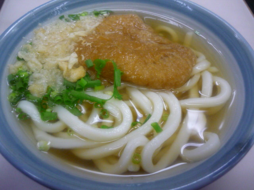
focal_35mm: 33
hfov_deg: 55.4
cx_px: 127
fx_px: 242
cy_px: 95
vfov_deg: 42.9
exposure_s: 1/30
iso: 400
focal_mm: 5.5
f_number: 2.8
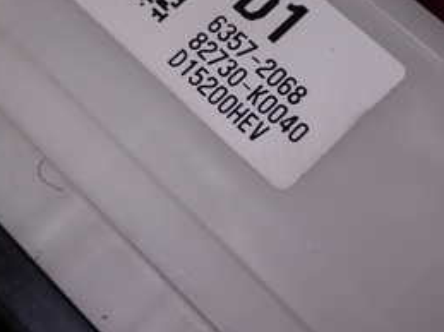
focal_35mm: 95
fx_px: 1218
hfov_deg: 20.6
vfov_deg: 15.4
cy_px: 36
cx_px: 190
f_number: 8
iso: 160
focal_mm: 7.31
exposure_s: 1/40
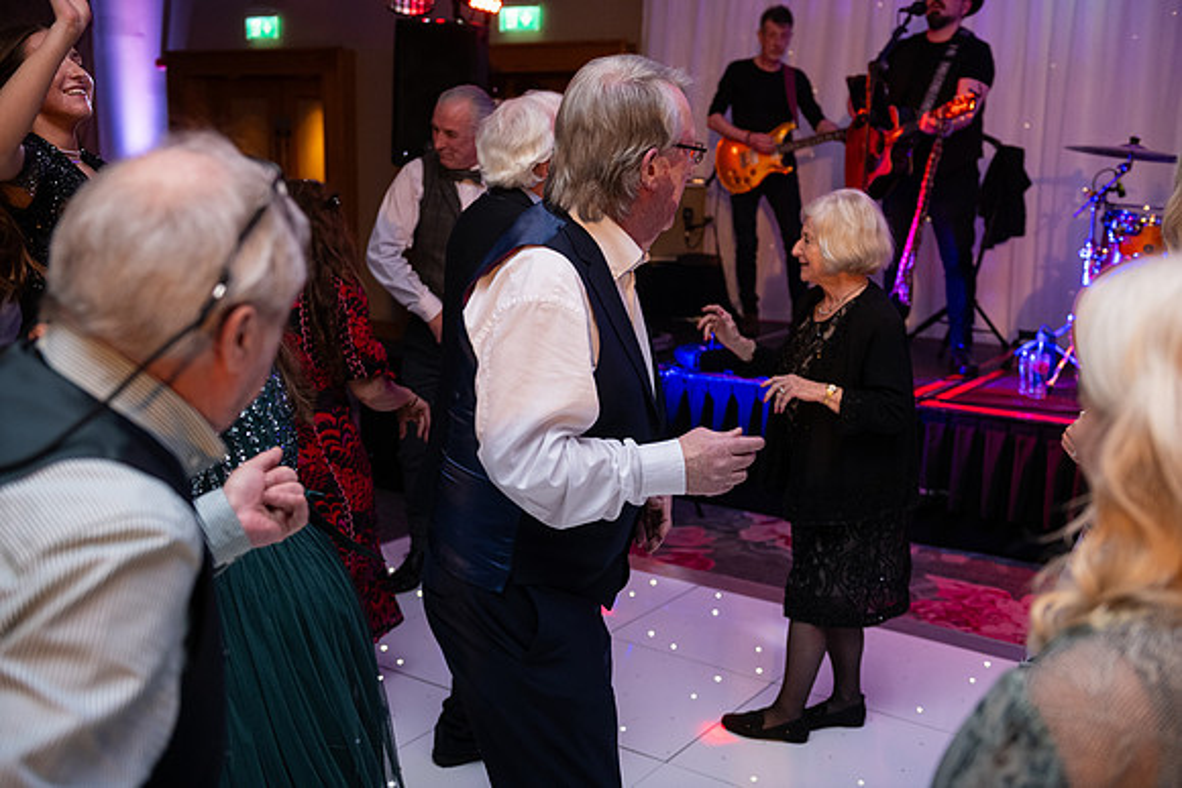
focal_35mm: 38
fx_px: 1248
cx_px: 591
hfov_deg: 50.7
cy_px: 394
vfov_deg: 35.1
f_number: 3.5
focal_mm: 38
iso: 1250
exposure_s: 1/160
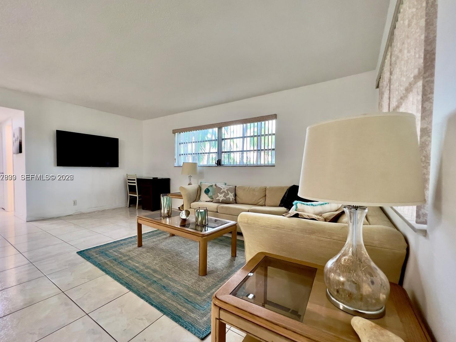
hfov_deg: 102.1
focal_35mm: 14
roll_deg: -0.9
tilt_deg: -2.0
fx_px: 184
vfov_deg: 85.6
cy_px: 178
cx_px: 223
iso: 125
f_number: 1.8
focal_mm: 1.57
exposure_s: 1/60
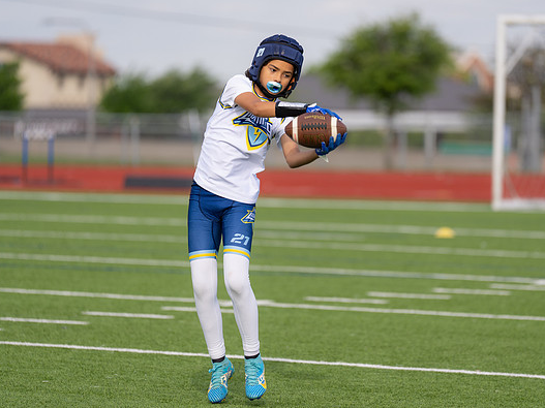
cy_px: 189
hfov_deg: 8.2
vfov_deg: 6.2
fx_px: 3793
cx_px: 314
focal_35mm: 241
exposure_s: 1/1000
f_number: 2.8
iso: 100
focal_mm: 200
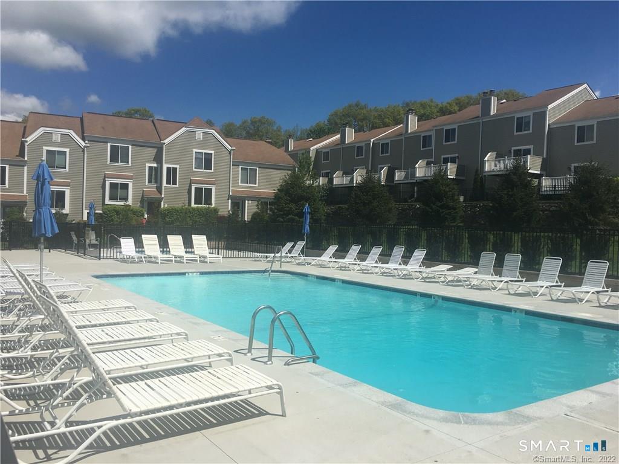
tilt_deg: -0.5
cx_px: 310
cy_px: 232
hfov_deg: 61.7
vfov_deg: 48.2
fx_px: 519
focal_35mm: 29
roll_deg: -1.2
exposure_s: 1/3344
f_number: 2.2
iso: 25
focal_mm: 4.15
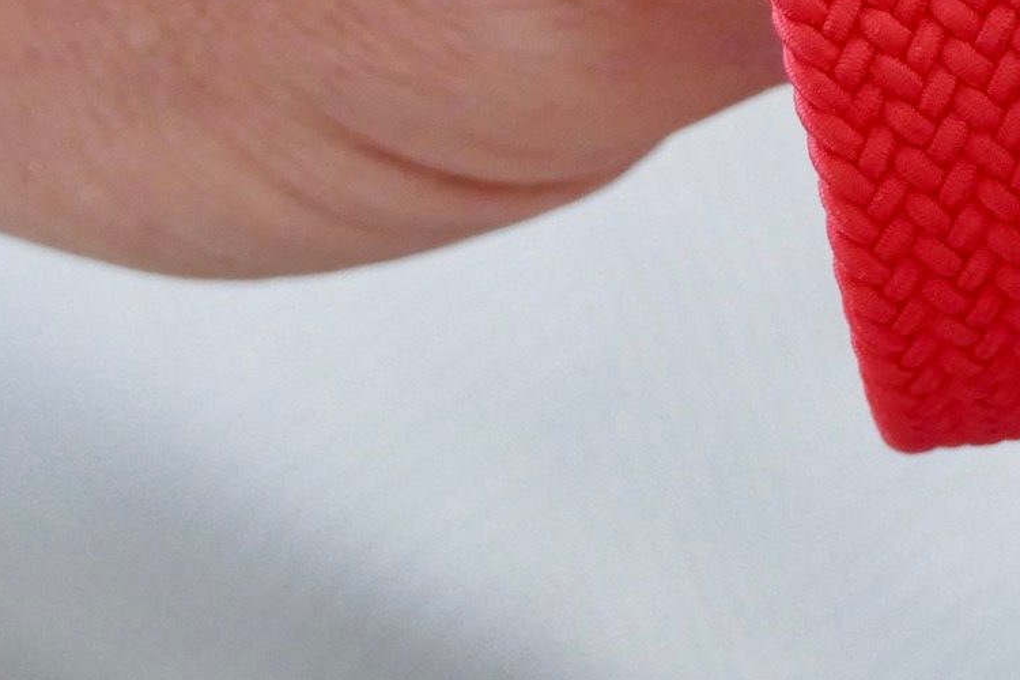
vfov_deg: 2.8
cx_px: 1118
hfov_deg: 4.1
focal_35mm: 496
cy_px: -217
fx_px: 14052
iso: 1600
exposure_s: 1/30
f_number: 4.5
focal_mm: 67.72
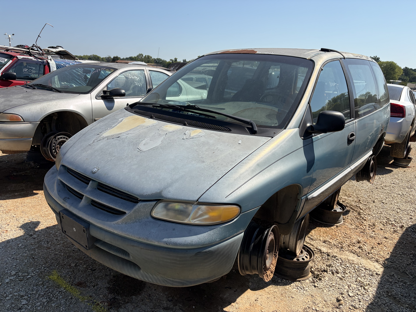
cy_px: 156
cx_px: 208
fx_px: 312
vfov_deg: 53.1
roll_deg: -4.4
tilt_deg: -15.0
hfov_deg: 67.3
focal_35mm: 26
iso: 64
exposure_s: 1/4329
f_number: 1.6
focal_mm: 5.96
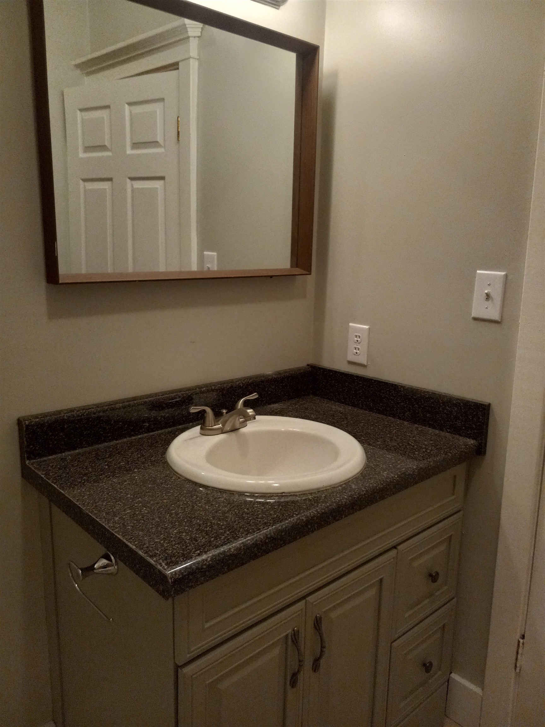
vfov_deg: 65.3
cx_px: 272
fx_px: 567
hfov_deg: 51.4
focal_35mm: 27
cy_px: 364
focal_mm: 3.94
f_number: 1.8
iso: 320
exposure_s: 1/60
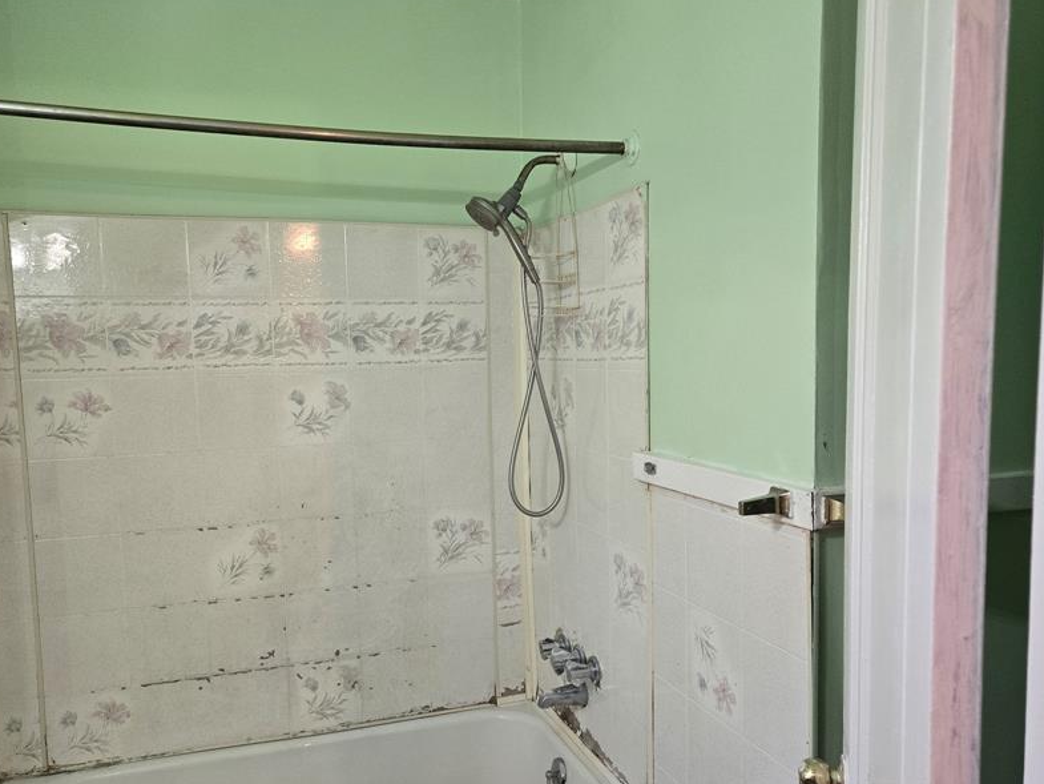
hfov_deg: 59.9
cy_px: 457
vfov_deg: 46.6
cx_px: 492
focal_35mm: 30
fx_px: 905
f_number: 1.8
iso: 320
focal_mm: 5.4
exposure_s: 1/120
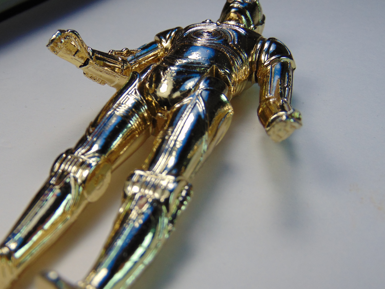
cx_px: 145
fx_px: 434
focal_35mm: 39
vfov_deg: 36.7
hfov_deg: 47.4
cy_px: 174
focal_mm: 5.4
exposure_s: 1/640
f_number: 3.1
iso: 80
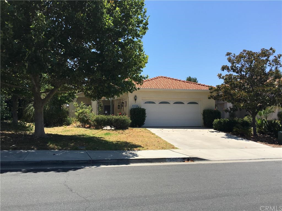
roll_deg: -0.4
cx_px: 141
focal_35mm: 29
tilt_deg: +1.8
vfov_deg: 48.2
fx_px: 236
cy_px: 106
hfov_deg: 61.7
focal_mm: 4.15
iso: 25
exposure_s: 1/1789
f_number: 2.2
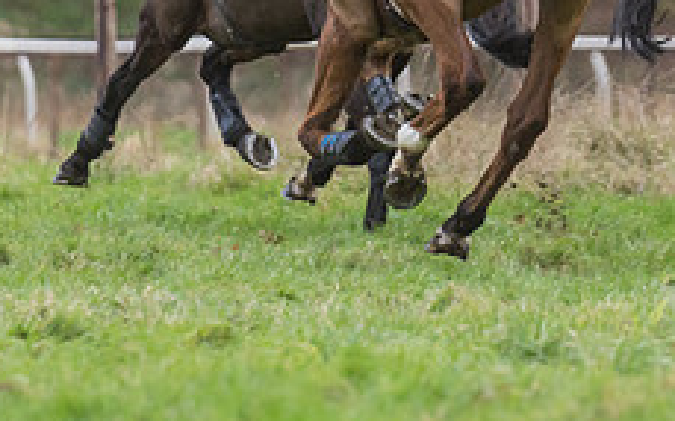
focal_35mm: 700
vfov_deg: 1.9
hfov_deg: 3.0
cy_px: -231
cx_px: 648
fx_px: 12874
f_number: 2.8
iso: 1000
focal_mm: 178
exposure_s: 1/1000
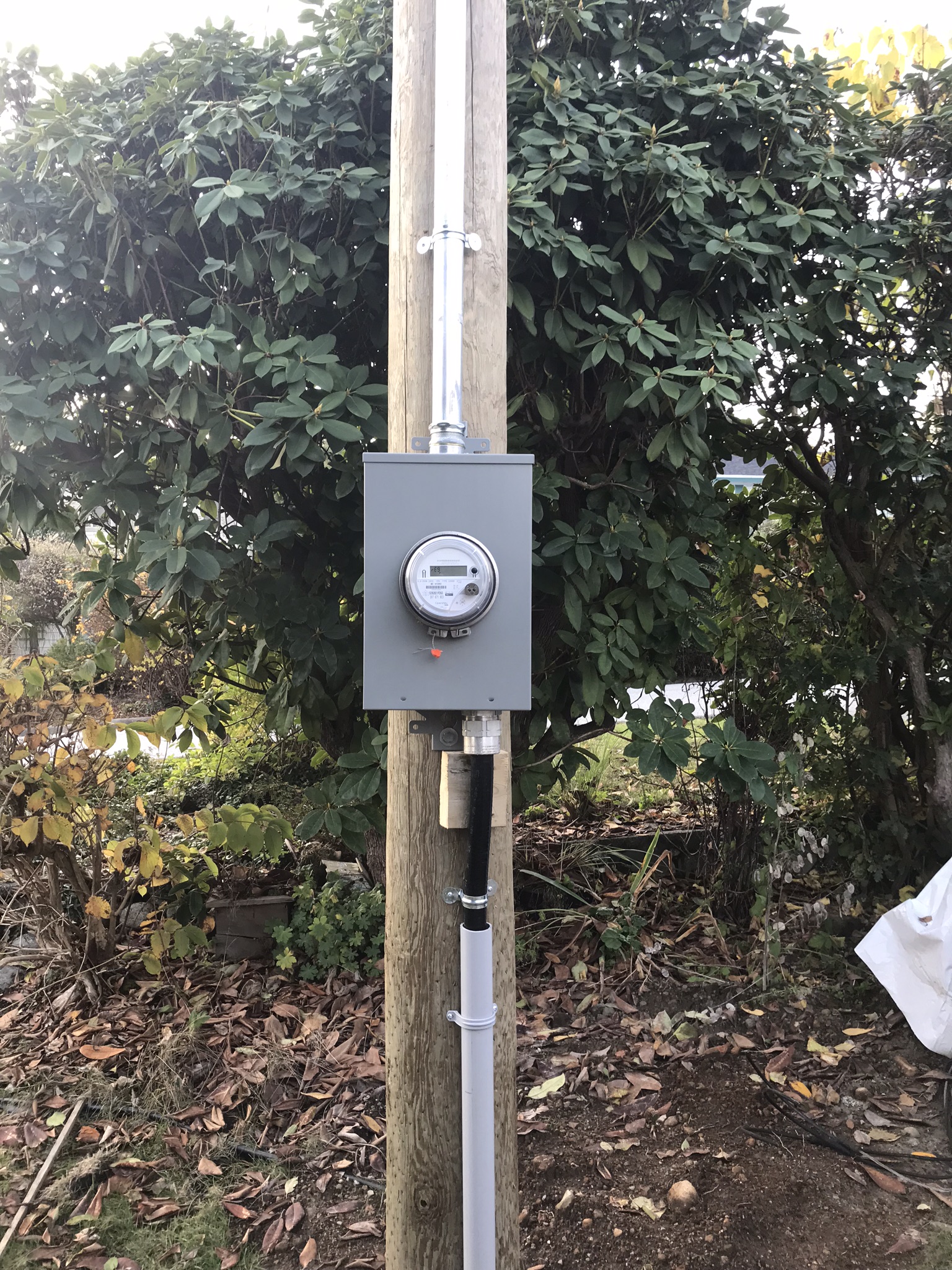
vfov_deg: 63.4
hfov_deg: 49.7
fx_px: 1027
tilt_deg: +2.6
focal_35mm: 28
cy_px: 635
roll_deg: +0.5
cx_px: 476
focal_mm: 3.99
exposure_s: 1/60
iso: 32
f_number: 1.8
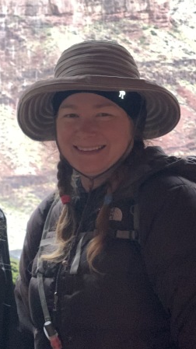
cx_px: -16
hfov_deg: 11.8
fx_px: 935
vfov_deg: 21.2
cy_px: 152
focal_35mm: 101
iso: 80
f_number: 2.4
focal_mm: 6
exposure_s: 1/122
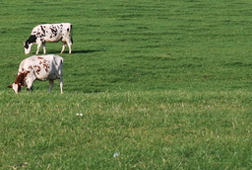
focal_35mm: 258
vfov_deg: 5.3
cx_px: -52
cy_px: -54
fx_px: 1807
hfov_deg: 7.9
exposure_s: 1/250
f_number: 10
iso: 160
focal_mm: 55
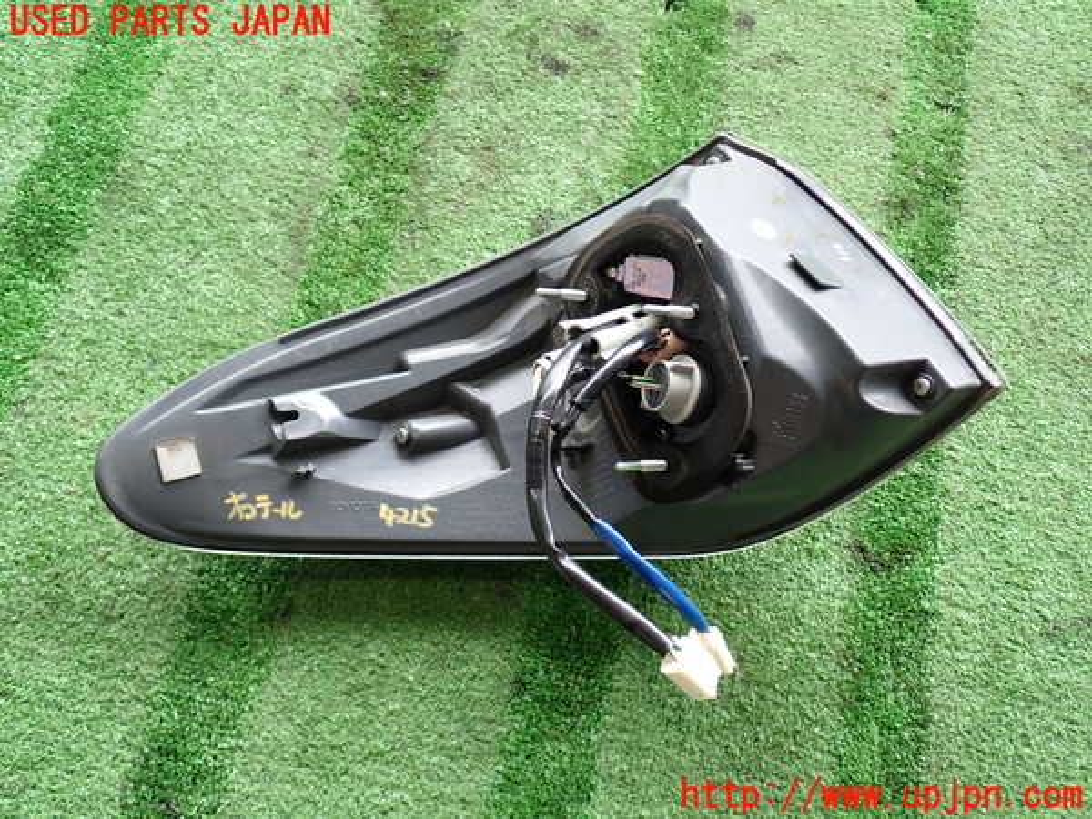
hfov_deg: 56.8
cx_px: 546
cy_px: 410
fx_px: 1009
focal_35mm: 32
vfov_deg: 44.2
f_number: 2.4
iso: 160
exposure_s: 1/60
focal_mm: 5.79
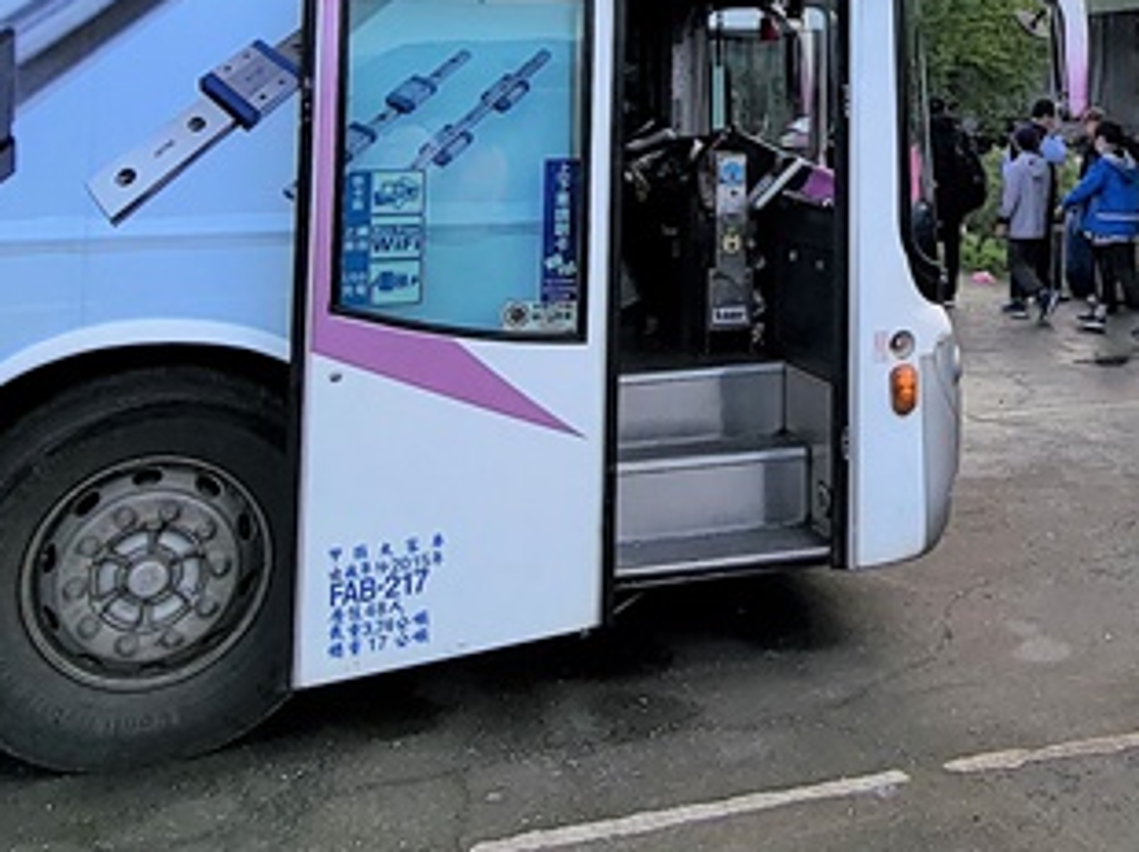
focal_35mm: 42
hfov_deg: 42.7
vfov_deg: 31.0
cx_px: 919
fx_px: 1381
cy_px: -59
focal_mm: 2.2
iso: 50
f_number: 2.2
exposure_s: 1/1255
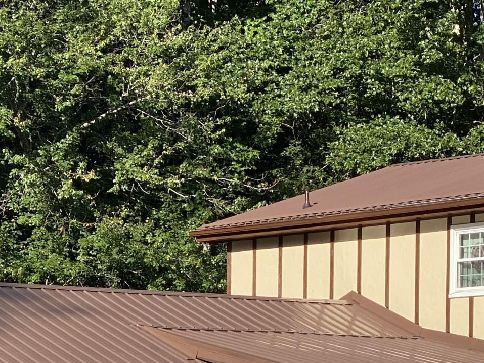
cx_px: 356
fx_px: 2279
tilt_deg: -1.6
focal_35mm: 163
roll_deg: -0.8
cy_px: 448
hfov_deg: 12.1
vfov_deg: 9.0
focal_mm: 6
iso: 20
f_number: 2
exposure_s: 1/1089
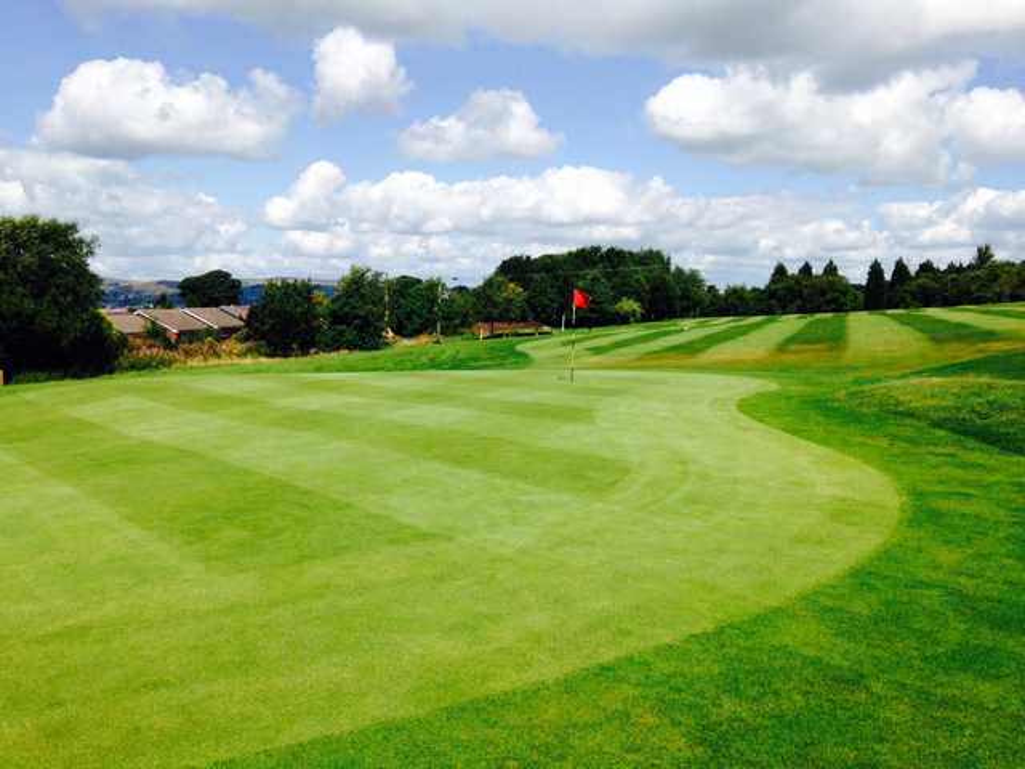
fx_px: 977
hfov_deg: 55.4
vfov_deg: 42.9
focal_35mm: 33
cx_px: 512
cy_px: 384
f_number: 2.4
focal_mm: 4.12
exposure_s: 1/2584
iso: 50
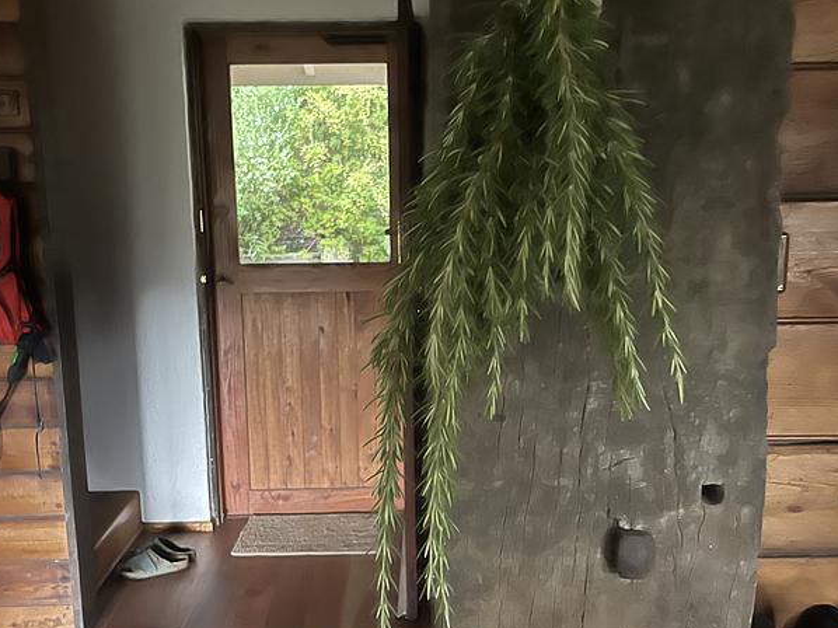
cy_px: 325
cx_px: 413
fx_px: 653
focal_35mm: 27
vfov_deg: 51.3
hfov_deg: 65.3
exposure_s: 1/20
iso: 1000
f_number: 1.6
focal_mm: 5.1
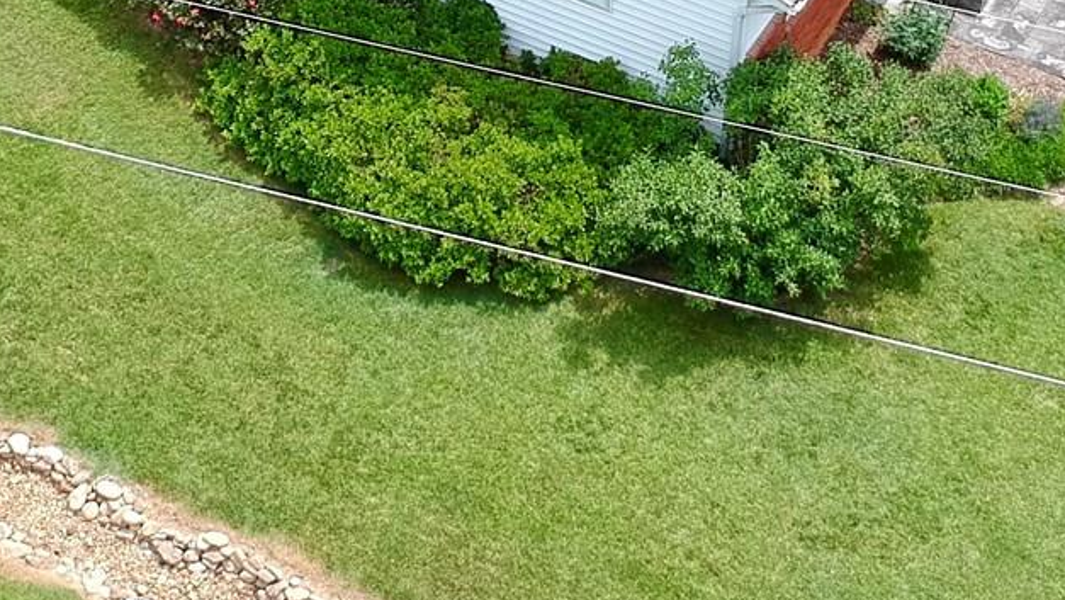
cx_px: 474
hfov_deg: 23.9
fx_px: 2514
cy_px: -41
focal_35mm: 89
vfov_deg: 13.4
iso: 100
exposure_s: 1/500
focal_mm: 4.49
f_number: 2.6
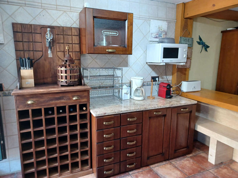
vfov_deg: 54.9
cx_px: 119
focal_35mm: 25
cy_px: 89
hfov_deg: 69.4
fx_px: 172
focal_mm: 4.6
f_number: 1.8
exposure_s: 1/33
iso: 400
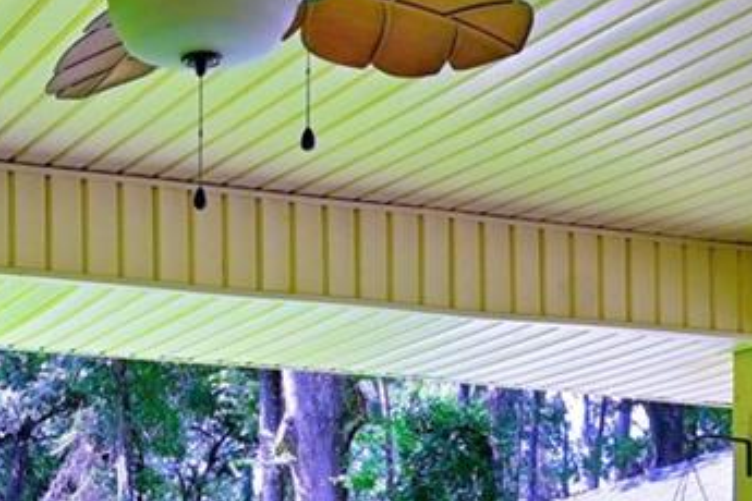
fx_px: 1734
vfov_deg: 15.3
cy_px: 732
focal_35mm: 83
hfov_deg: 23.3
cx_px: -31
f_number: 8
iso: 400
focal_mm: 14
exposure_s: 1/250
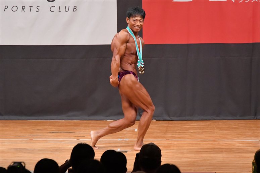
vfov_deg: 4.6
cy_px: 86
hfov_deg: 6.9
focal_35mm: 300
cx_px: 130
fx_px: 2166
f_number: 5.6
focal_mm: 200
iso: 9000
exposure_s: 1/400
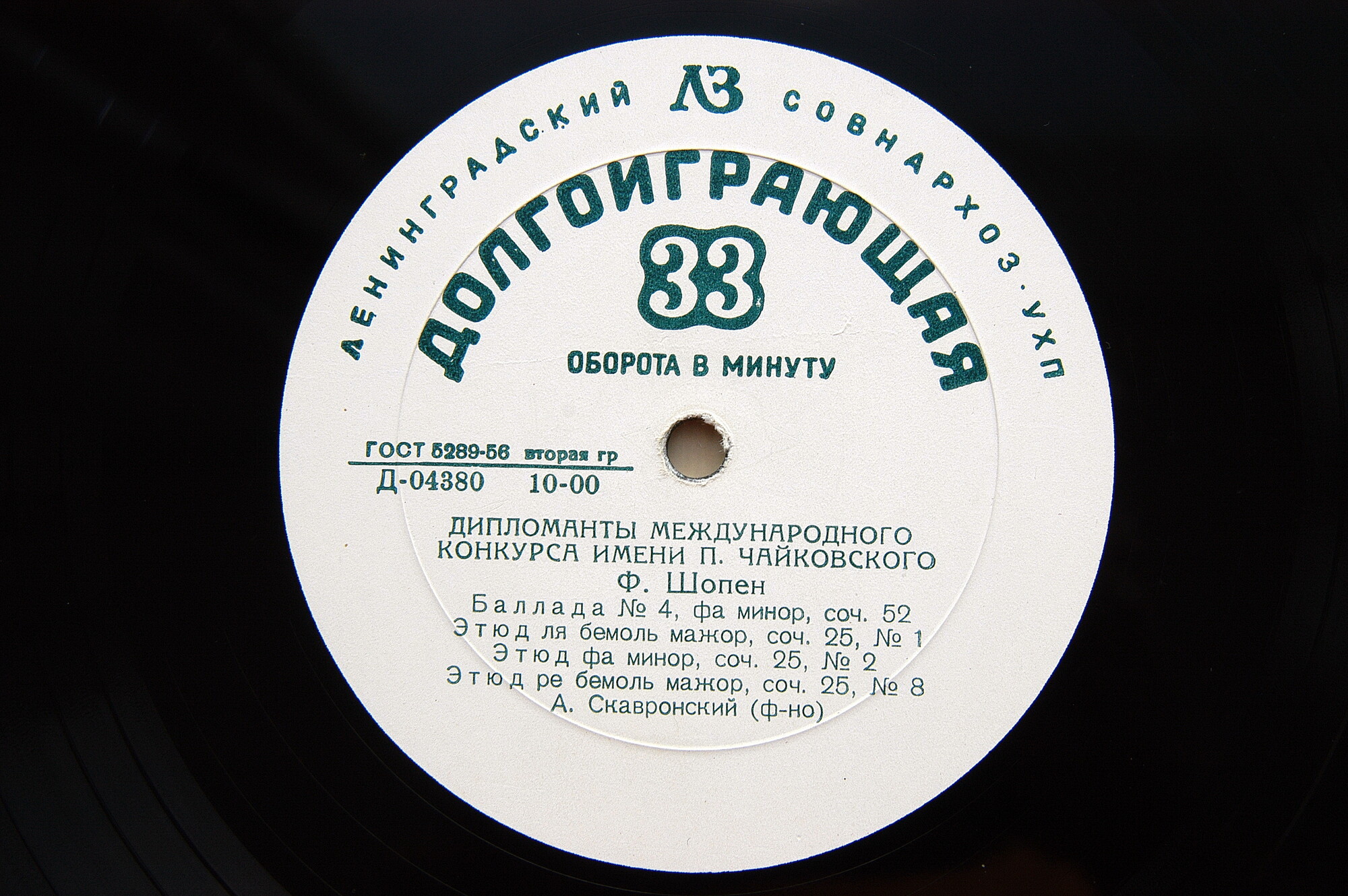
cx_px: 674
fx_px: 1964
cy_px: 448
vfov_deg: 25.7
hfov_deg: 37.9
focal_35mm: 52
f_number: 5.6
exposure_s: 1/125
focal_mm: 35
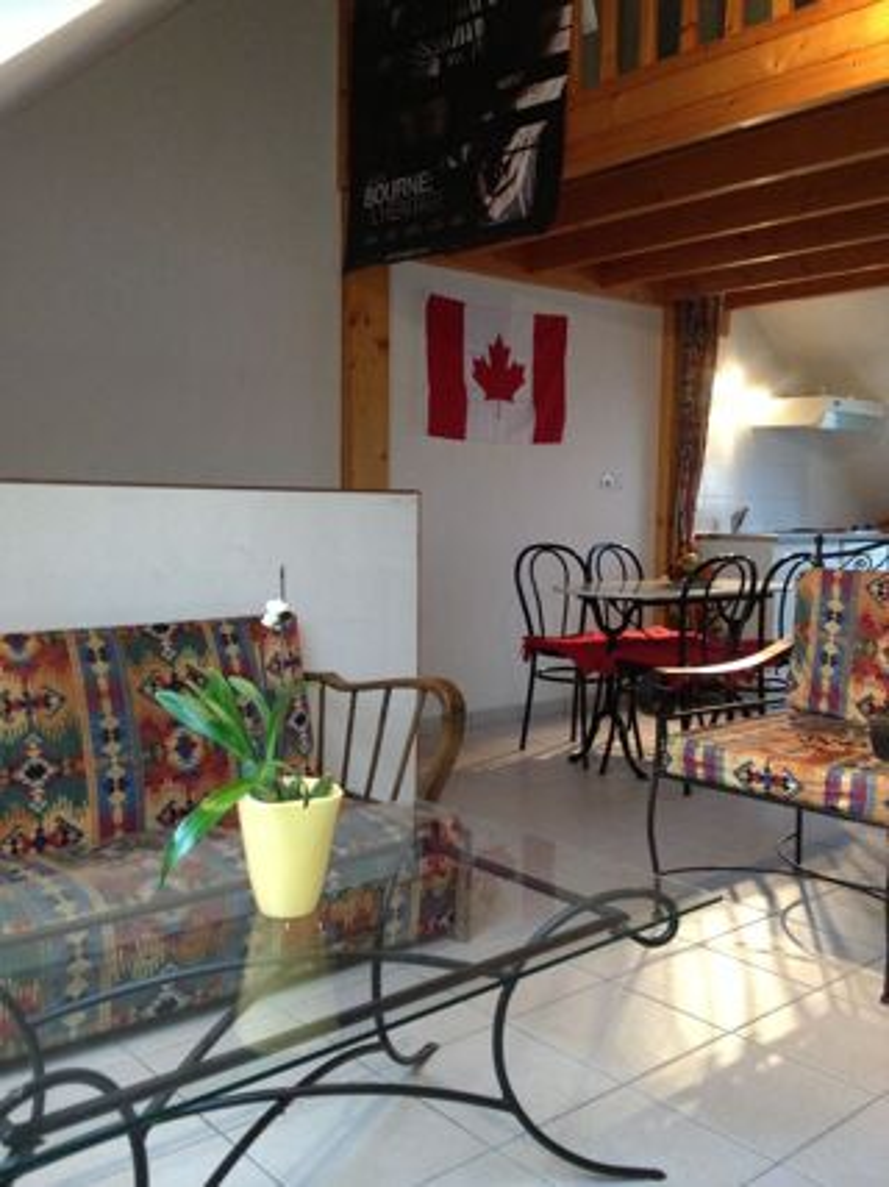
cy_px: 594
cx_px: 444
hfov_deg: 40.7
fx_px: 1199
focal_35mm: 35
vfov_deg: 52.6
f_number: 2.4
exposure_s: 1/20
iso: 320
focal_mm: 4.28
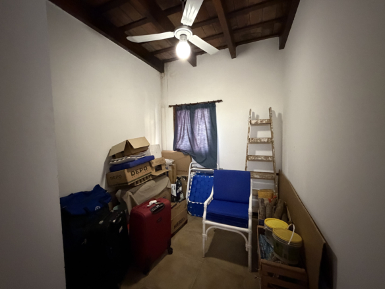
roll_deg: +0.8
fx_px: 156
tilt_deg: -2.9
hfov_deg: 102.1
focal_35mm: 14
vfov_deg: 85.7
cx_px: 192
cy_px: 144
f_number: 2.2
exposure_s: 1/33
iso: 1250
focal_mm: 2.22
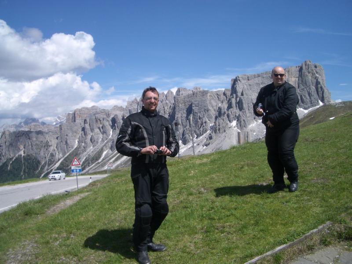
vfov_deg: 40.7
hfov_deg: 52.6
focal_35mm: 35
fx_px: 356
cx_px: 176
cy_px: 132
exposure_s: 1/800
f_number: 4.3
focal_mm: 5.8
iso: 50
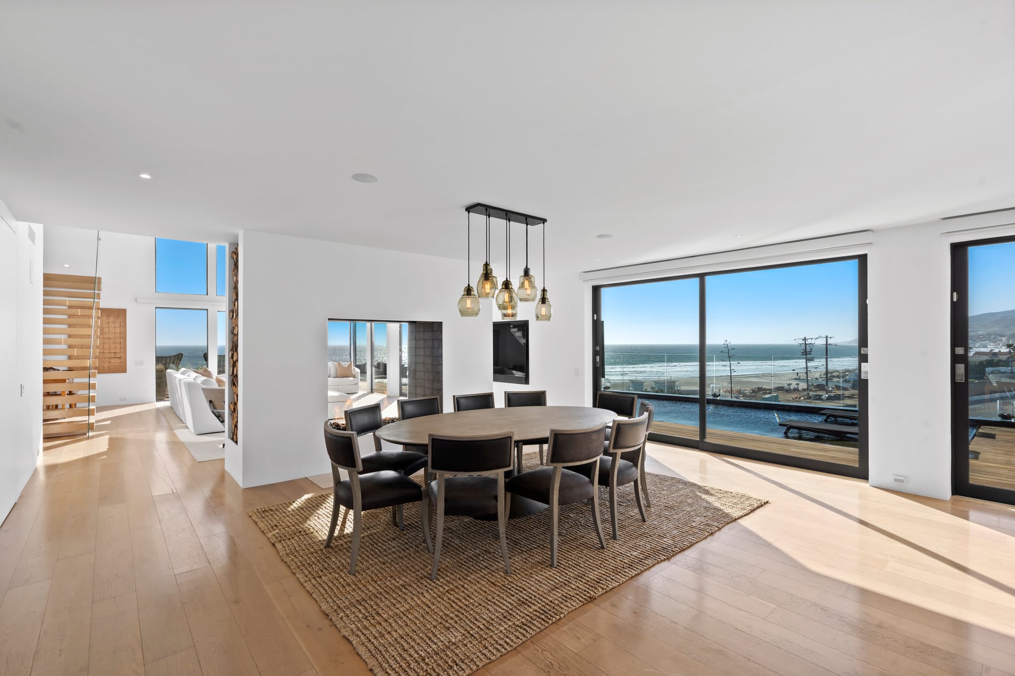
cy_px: 338
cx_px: 508
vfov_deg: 73.7
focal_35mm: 16
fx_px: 451
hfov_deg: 96.7
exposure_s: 1/30
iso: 800
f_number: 10
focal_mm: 16
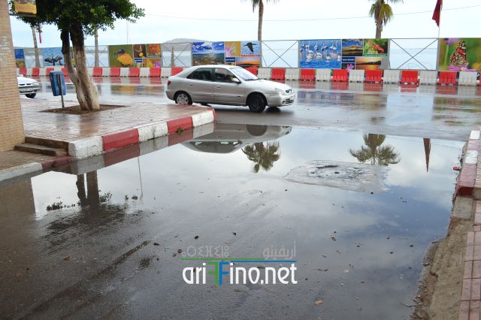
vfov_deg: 39.9
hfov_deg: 57.2
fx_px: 441
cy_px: 160
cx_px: 240
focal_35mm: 33
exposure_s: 1/200
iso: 100
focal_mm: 22
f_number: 7.1
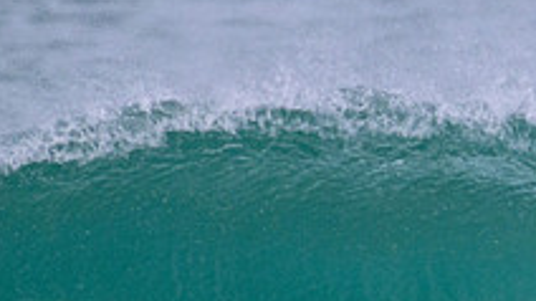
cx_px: 769
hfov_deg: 0.7
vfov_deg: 0.4
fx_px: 43454
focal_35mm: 3059
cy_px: 327
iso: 1250
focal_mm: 800
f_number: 11
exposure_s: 1/2000
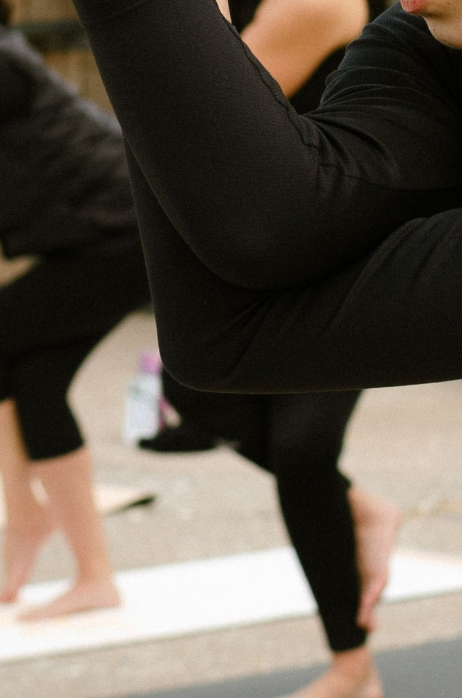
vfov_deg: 10.2
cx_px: 470
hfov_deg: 6.8
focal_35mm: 199
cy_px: -112
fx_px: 3850
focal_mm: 35
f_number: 4.5
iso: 100
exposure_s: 1/500
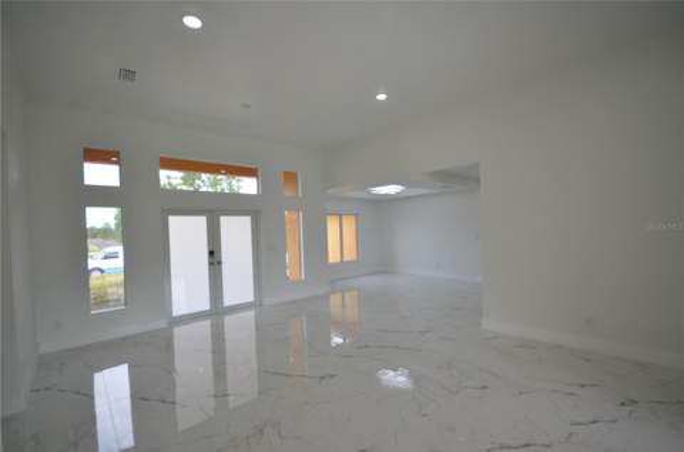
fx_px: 284
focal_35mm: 15
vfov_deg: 77.0
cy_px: 226
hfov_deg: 100.6
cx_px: 342
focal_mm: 10
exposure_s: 1/125
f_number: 5.6
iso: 250
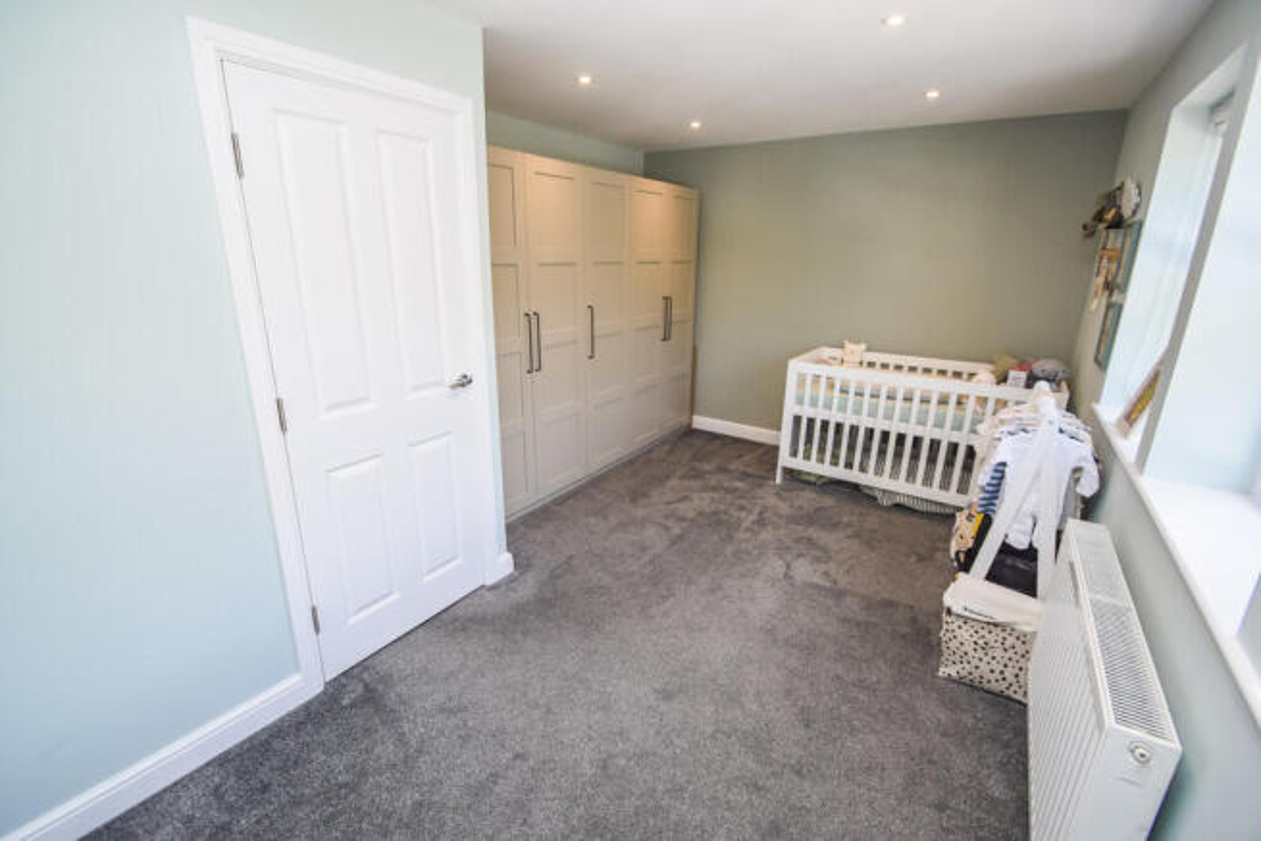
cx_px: 630
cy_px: 420
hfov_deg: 100.4
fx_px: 525
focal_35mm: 15
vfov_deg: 77.4
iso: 400
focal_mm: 10
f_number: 5.6
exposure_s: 1/125
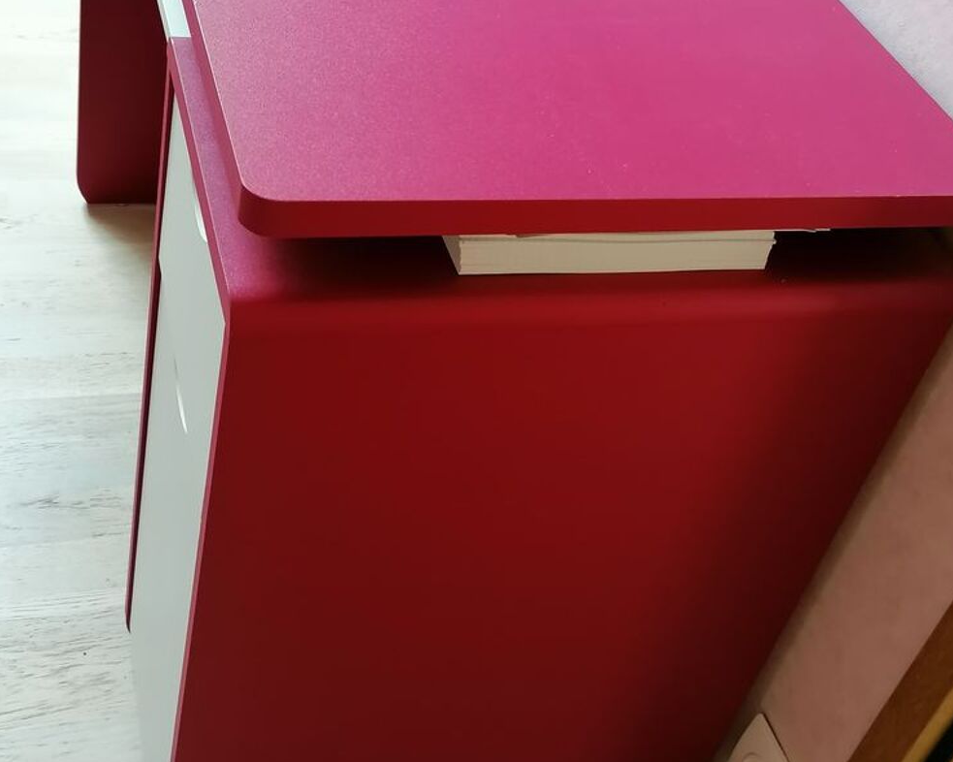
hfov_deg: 38.1
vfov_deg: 30.7
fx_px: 1382
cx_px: 482
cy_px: 271
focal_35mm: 49
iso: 200
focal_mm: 4.75
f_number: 1.8
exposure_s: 1/33.3
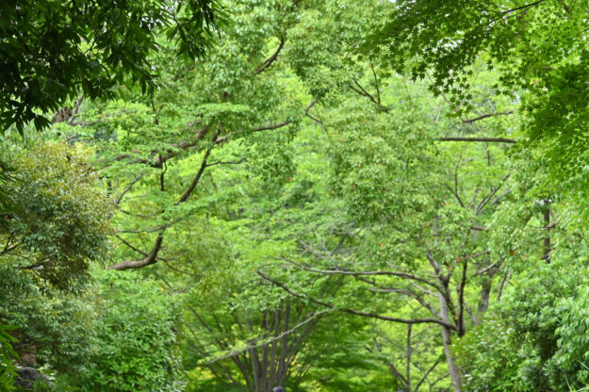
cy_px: 254
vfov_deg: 8.0
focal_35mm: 172
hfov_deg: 12.0
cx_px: 303
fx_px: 2813
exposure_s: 1/125
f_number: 2.5
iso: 280
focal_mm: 105
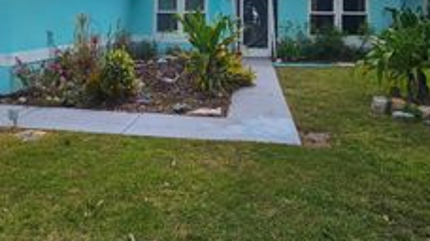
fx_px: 353
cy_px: 5
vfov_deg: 34.6
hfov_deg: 62.6
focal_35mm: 31
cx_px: 200
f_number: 2.2
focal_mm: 2.2
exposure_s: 1/3446
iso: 50
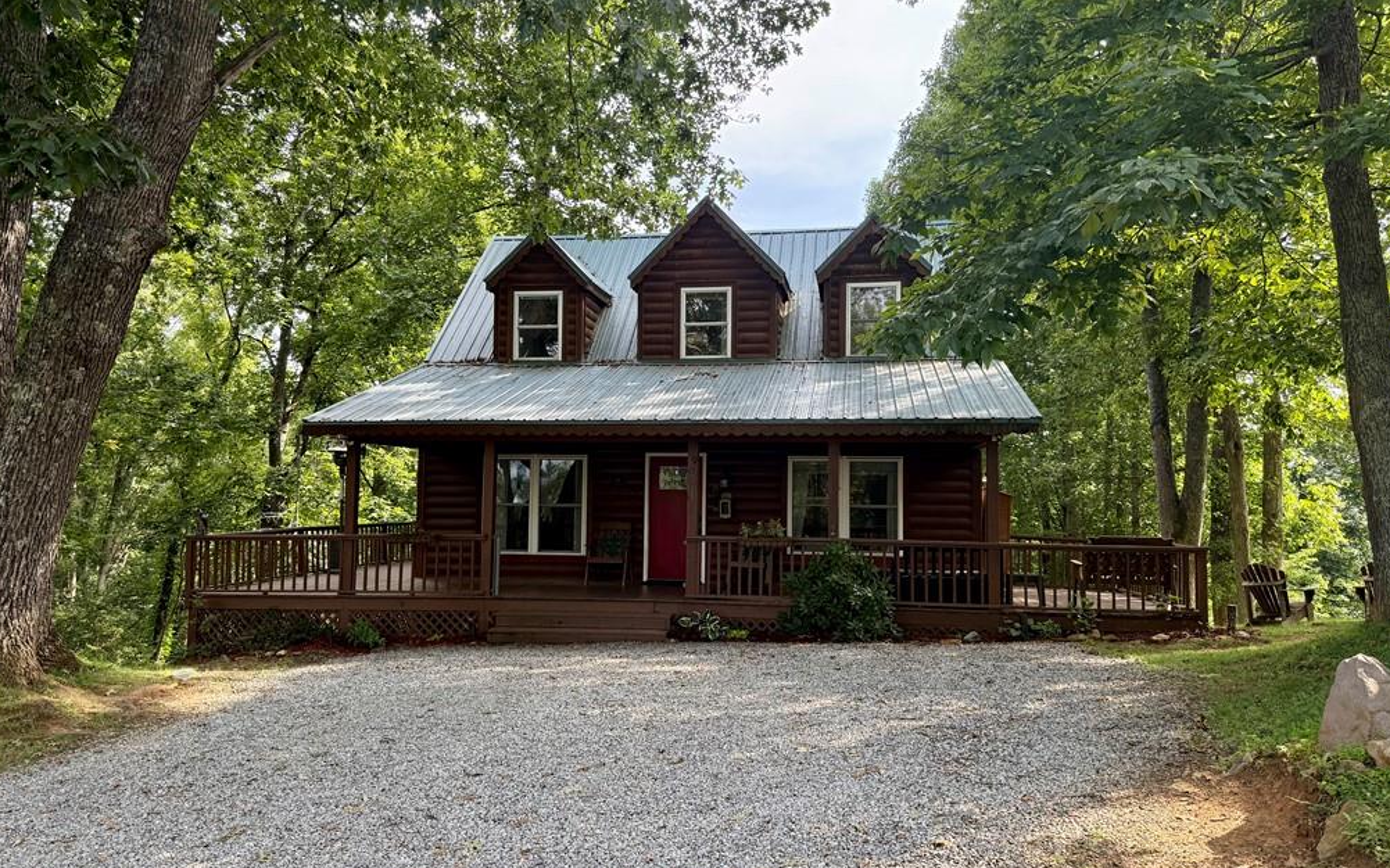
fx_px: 985
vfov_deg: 47.6
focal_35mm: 26
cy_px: 441
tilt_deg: +3.7
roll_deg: -0.8
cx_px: 698
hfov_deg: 70.4
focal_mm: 6.76
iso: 100
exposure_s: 1/481
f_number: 1.78
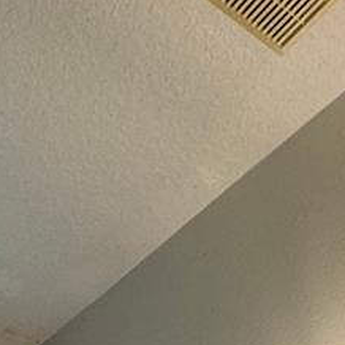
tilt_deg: -9.0
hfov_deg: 25.1
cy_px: 861
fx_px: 767
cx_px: 98
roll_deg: -3.1
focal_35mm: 68
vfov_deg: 14.4
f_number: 2.2
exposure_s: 1/120
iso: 160
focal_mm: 2.22
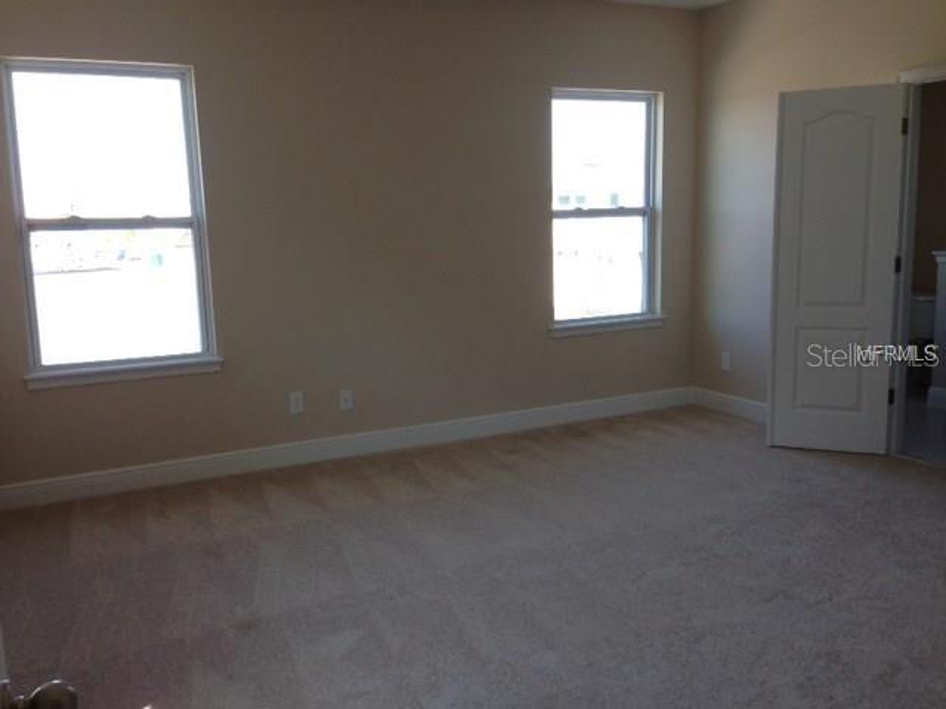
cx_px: 473
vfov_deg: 42.9
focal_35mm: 33
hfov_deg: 55.4
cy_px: 354
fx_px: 902
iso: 80
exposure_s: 1/120
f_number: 2.4
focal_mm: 4.13
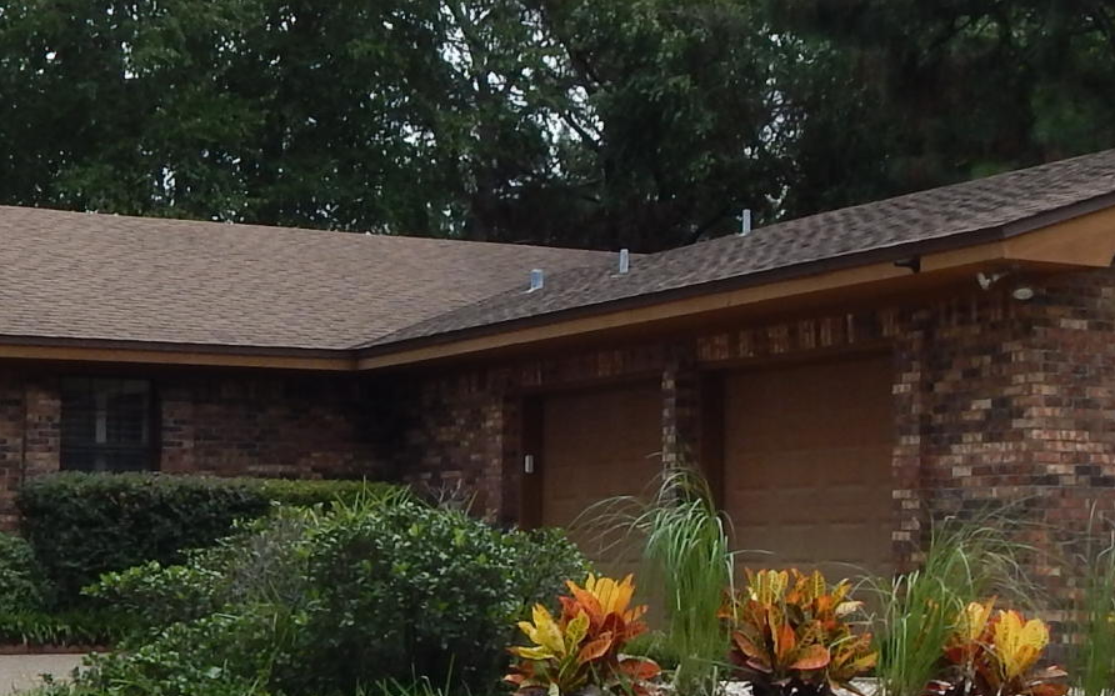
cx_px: 594
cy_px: 385
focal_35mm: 82
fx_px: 2491
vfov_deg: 15.9
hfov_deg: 25.2
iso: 125
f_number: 3
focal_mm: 4
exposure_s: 1/1250
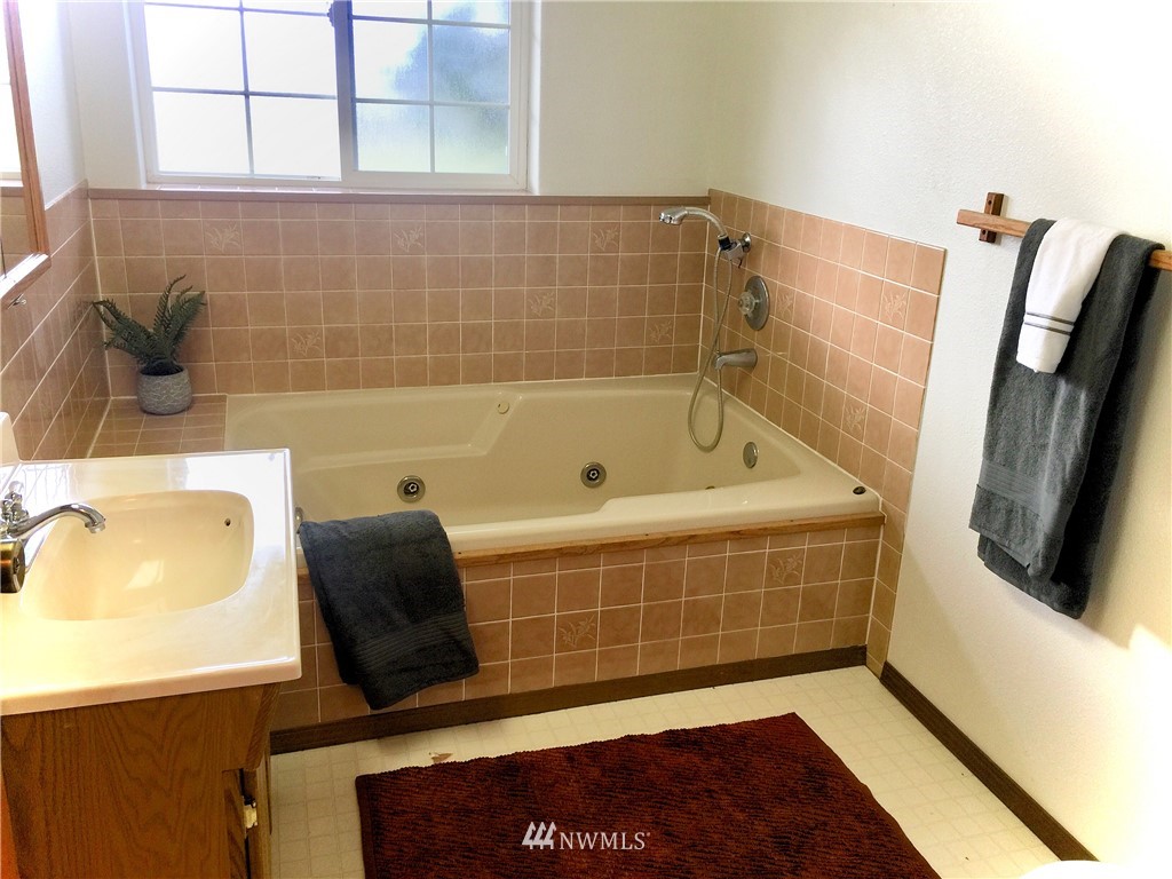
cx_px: 586
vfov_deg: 48.2
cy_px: 440
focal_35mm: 29
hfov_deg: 61.7
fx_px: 982
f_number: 2.2
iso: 32
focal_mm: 4.15
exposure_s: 1/15
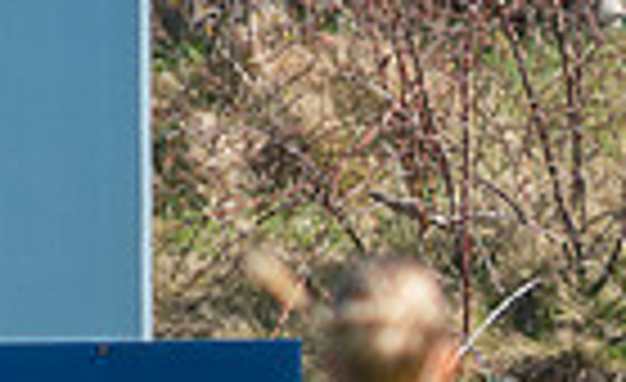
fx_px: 38477
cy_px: 1032
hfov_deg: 0.9
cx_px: 1095
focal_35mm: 2269
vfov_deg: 0.6
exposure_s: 1/1600
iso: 280
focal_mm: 420
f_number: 4
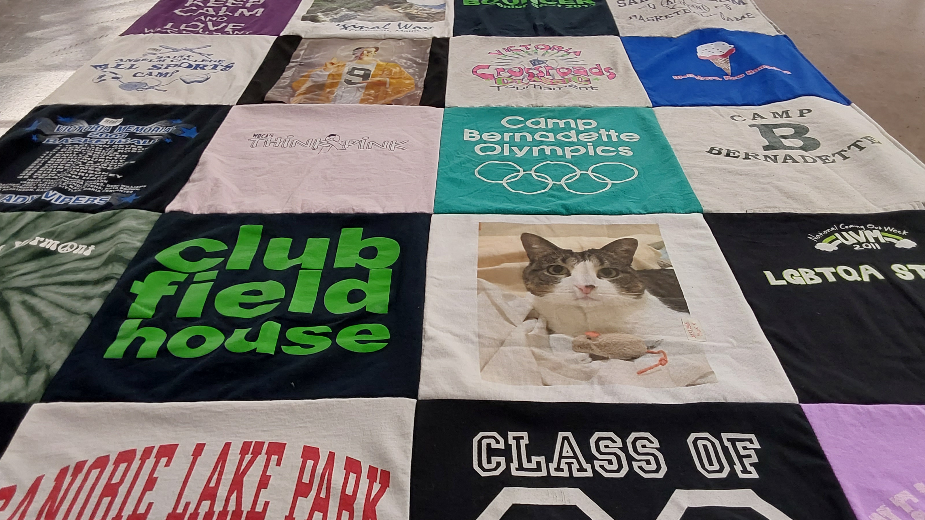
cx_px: 466
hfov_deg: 62.6
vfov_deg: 37.6
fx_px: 760
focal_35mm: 31
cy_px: 314
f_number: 1.9
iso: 80
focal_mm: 2.91
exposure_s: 1/60
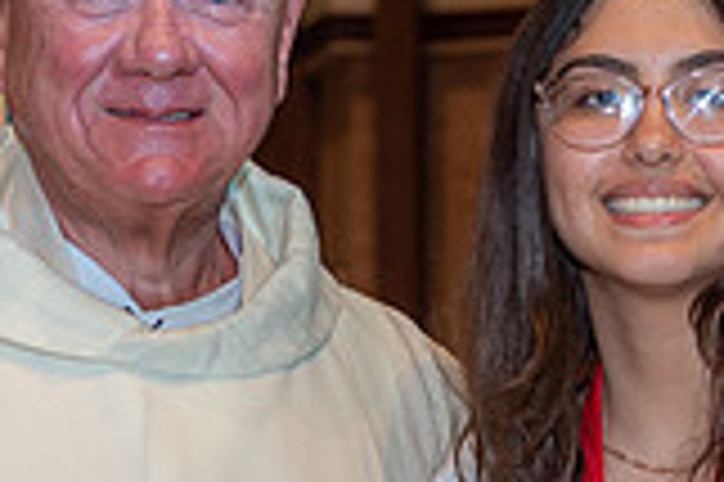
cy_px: 523
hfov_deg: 9.2
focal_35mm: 223
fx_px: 4480
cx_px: 400
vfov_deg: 6.1
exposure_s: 1/125
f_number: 5.6
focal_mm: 62
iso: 1600
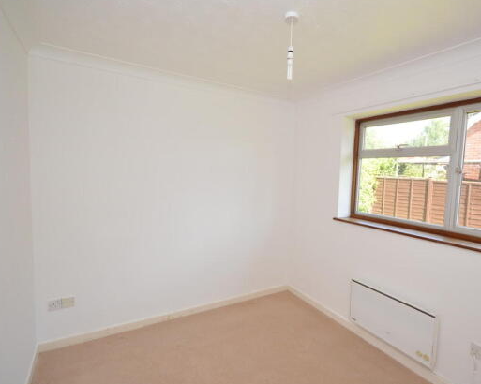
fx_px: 256
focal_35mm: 18
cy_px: 190
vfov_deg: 73.8
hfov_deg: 85.7
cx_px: 279
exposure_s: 1/125
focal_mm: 10
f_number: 5.6
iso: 360
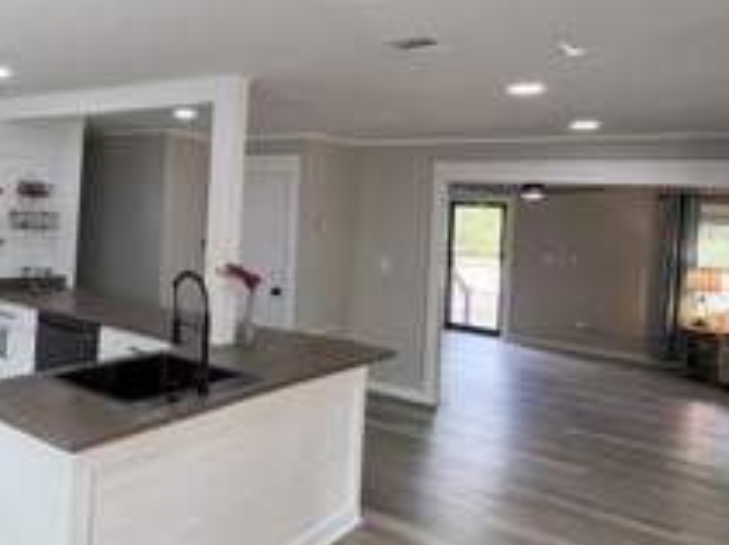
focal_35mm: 32
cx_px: 49
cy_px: 196
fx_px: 673
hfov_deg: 49.4
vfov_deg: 43.6
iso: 200
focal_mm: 2.22
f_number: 2.2
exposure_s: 1/120
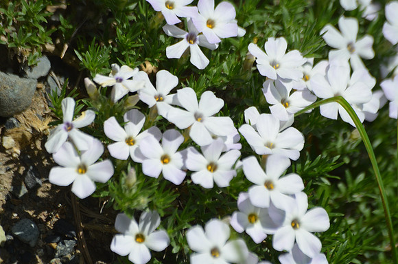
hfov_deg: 4.6
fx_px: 4964
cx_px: 199
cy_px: 132
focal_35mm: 450
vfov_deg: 3.0
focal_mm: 300
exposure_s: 1/2000
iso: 400
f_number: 8
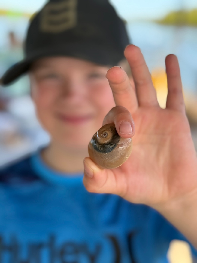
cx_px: 98
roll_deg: -1.2
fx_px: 364
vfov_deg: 39.7
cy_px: 132
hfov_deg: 30.3
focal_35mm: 48
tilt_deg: -15.0
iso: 80
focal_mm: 6.76
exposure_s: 1/1000
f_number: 1.78
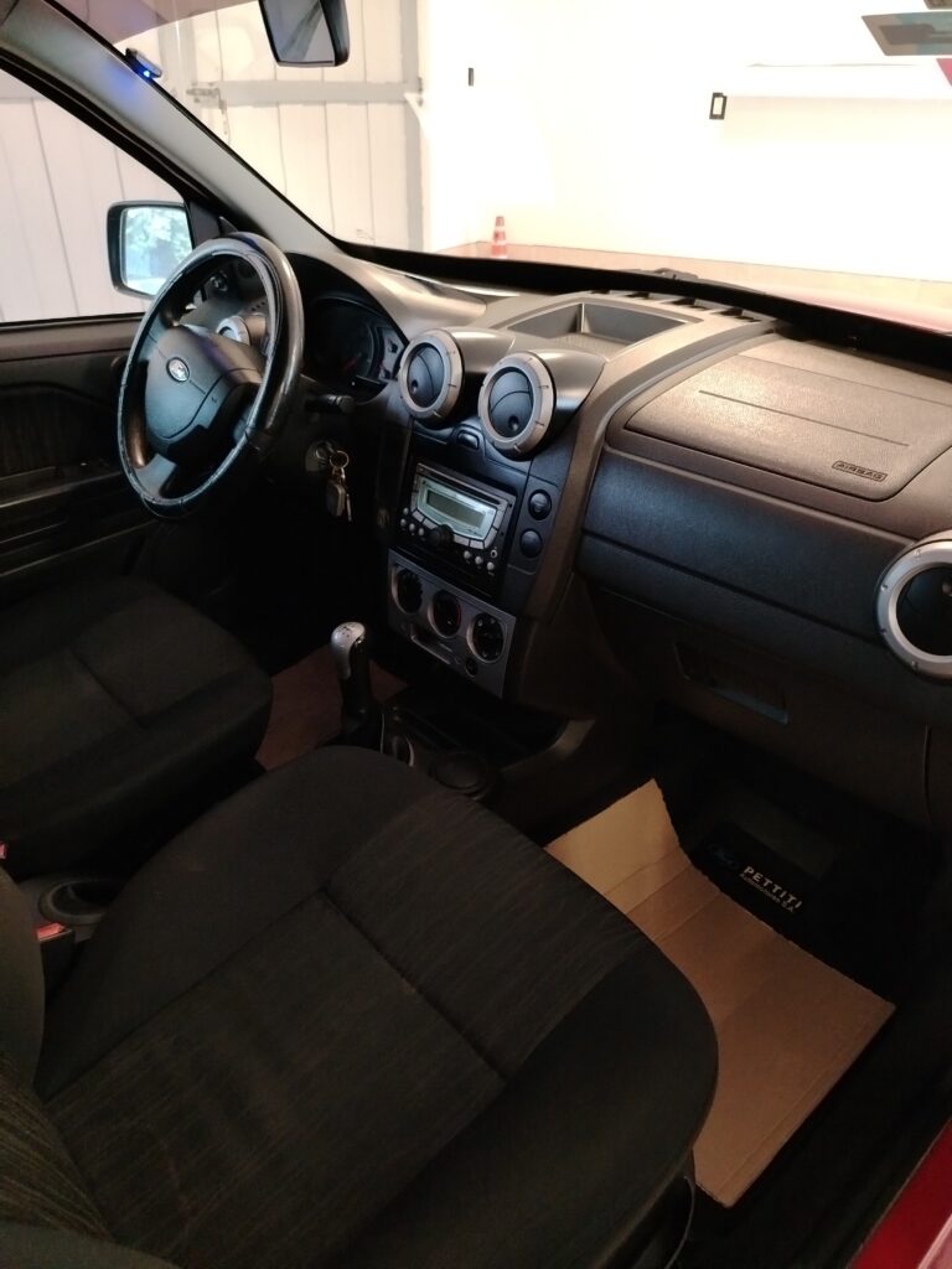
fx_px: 880
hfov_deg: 56.8
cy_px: 634
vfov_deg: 71.6
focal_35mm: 24
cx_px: 476
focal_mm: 5.25
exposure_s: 1/20
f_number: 1.75
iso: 3225
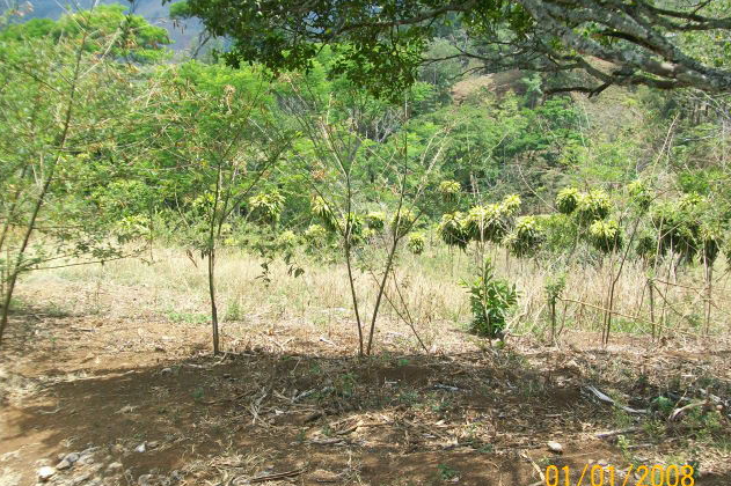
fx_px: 771
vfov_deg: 35.0
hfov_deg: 50.7
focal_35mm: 38
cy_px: 258
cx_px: 361
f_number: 2.7
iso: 64
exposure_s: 1/400
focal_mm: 6
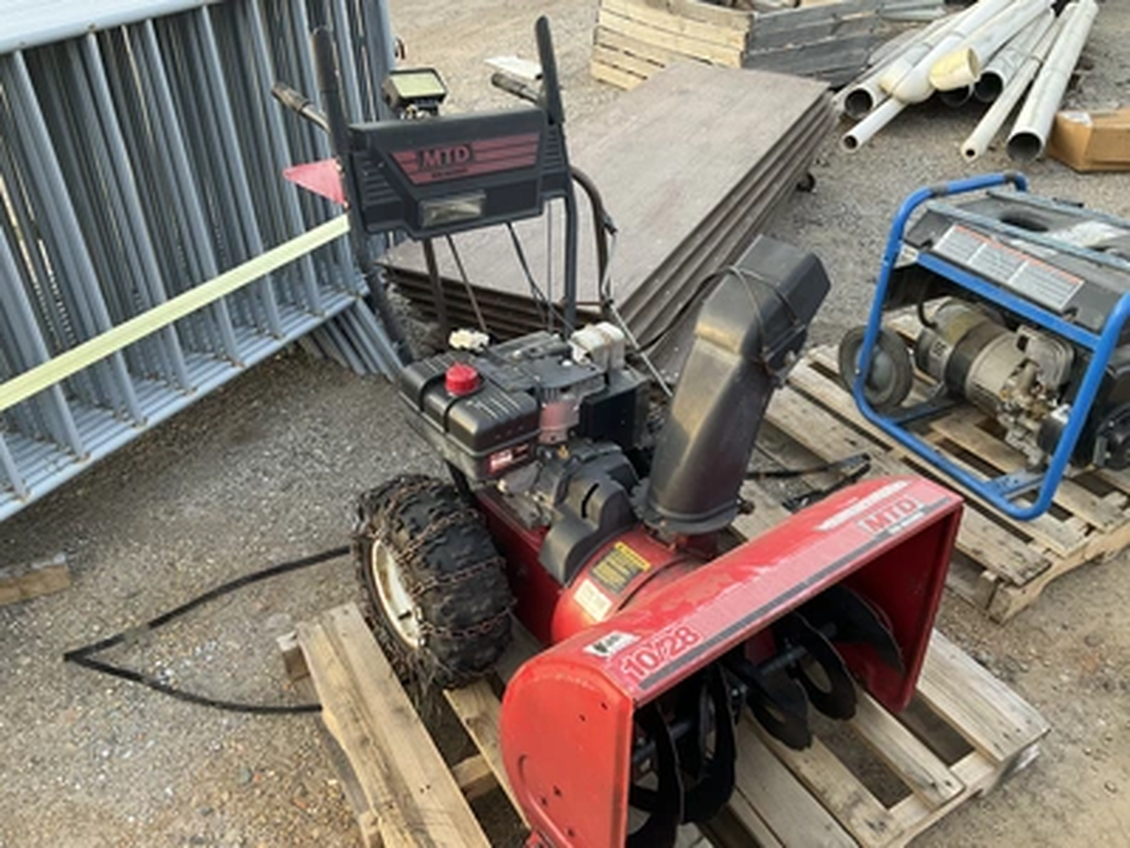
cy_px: 424
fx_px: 947
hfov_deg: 61.7
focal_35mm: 29
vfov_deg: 48.2
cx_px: 565
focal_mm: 3
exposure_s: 1/122
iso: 40
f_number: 1.8
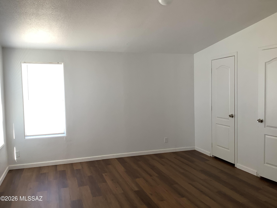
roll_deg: +1.3
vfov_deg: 45.4
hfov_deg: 58.4
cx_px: 138
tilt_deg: -3.4
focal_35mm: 31
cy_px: 104
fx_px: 248
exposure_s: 1/60
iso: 50
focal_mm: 3.3
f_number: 2.4
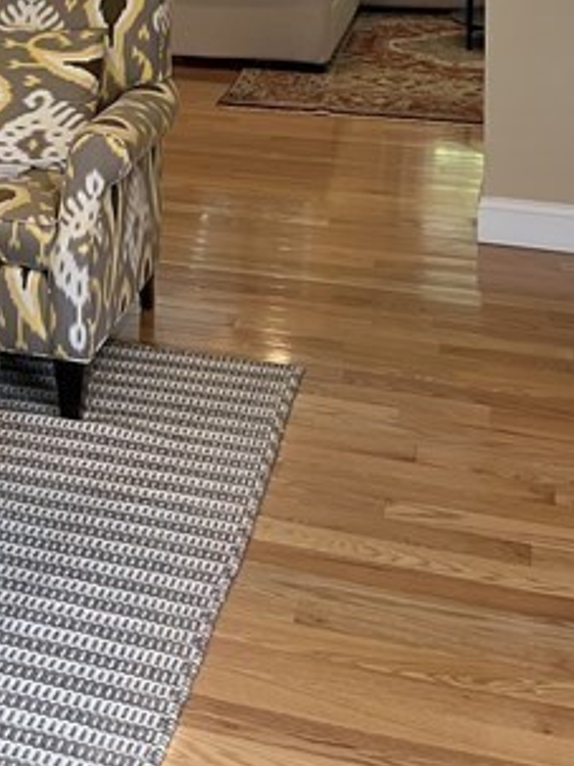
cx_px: -73
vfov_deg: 26.7
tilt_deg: -5.2
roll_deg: +1.3
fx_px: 1460
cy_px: -106
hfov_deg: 21.0
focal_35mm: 66
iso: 80
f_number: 1.6
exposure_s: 1/60
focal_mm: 5.1
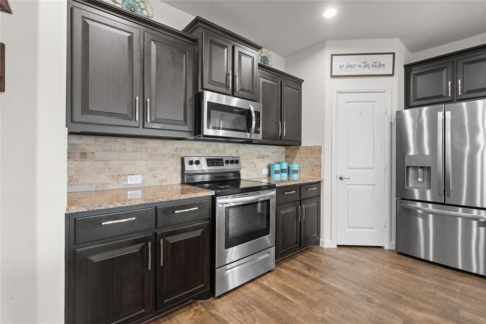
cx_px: 243
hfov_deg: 96.8
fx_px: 216
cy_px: 162
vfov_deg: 73.7
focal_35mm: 16
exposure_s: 1.3
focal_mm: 16
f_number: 8
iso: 250
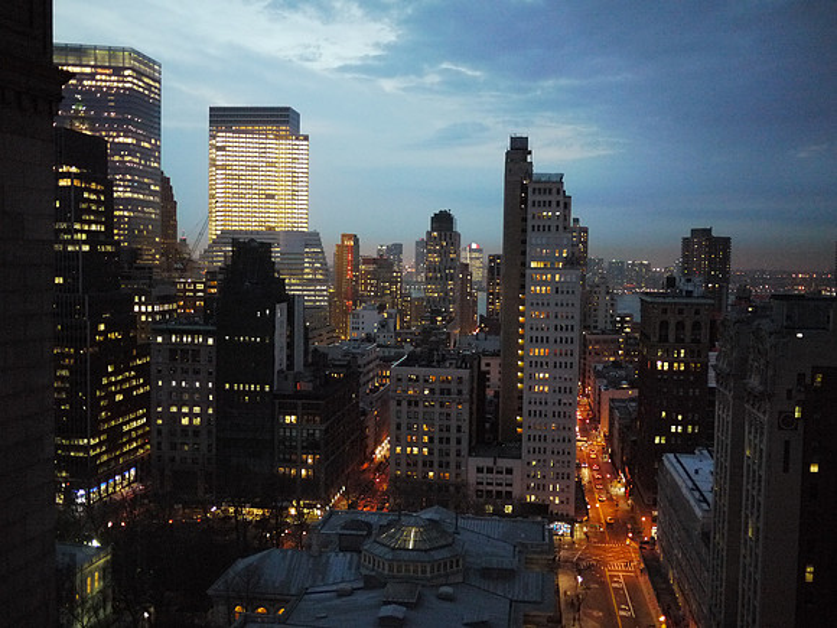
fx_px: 967
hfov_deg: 46.8
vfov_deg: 36.0
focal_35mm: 40
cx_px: 418
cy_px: 314
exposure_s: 1/80
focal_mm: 20
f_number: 1.7
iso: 1600
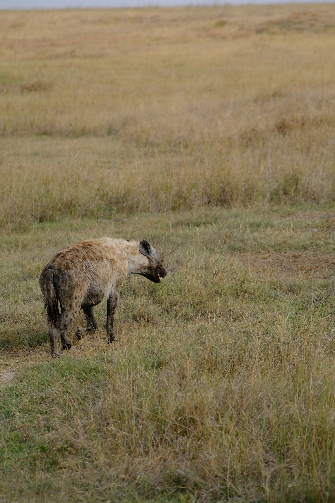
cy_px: 252
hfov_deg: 8.4
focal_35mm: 164
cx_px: 168
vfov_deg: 12.5
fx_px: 2289
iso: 250
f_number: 5
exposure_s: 1/1000
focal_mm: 109.5
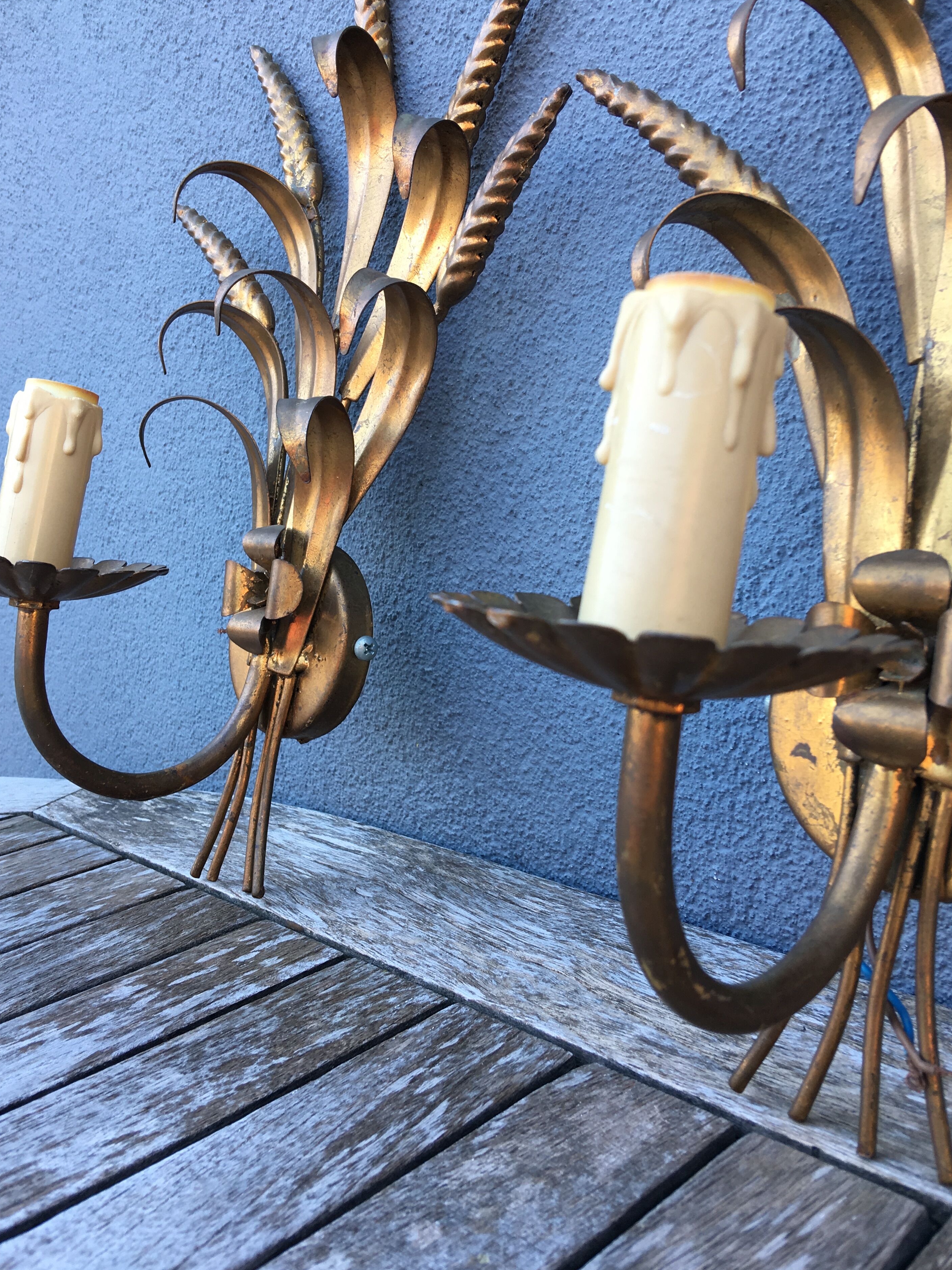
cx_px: 461
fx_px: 1137
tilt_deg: -6.5
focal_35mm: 31
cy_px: 599
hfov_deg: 45.4
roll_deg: +2.1
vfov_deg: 58.3
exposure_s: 1/50
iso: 25
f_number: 2.2
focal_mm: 4.15
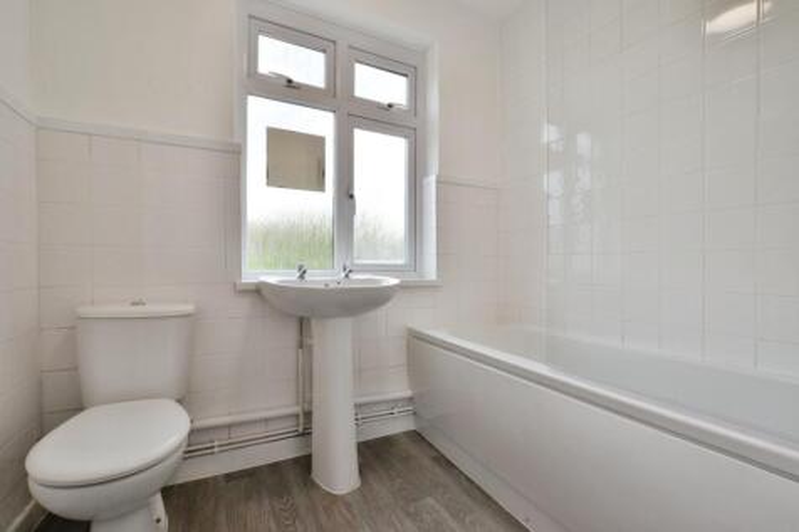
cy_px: 266
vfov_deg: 77.3
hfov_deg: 100.4
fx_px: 333
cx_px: 400
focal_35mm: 15
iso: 160
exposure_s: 1/160
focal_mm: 10
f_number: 6.3
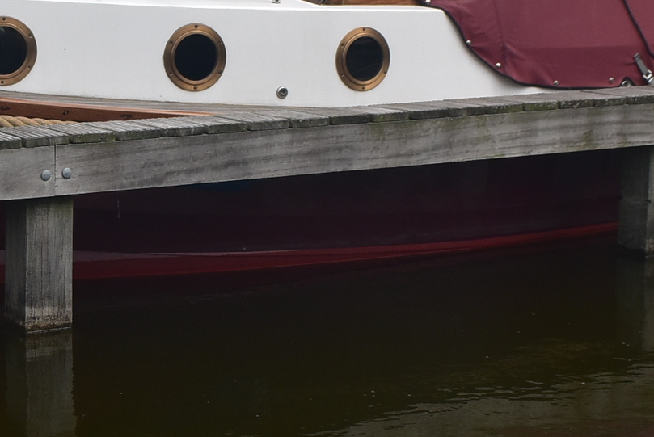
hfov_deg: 19.8
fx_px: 1855
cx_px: 120
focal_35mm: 102
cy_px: 100
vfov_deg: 13.4
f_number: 11
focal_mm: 22
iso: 400
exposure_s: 1/400
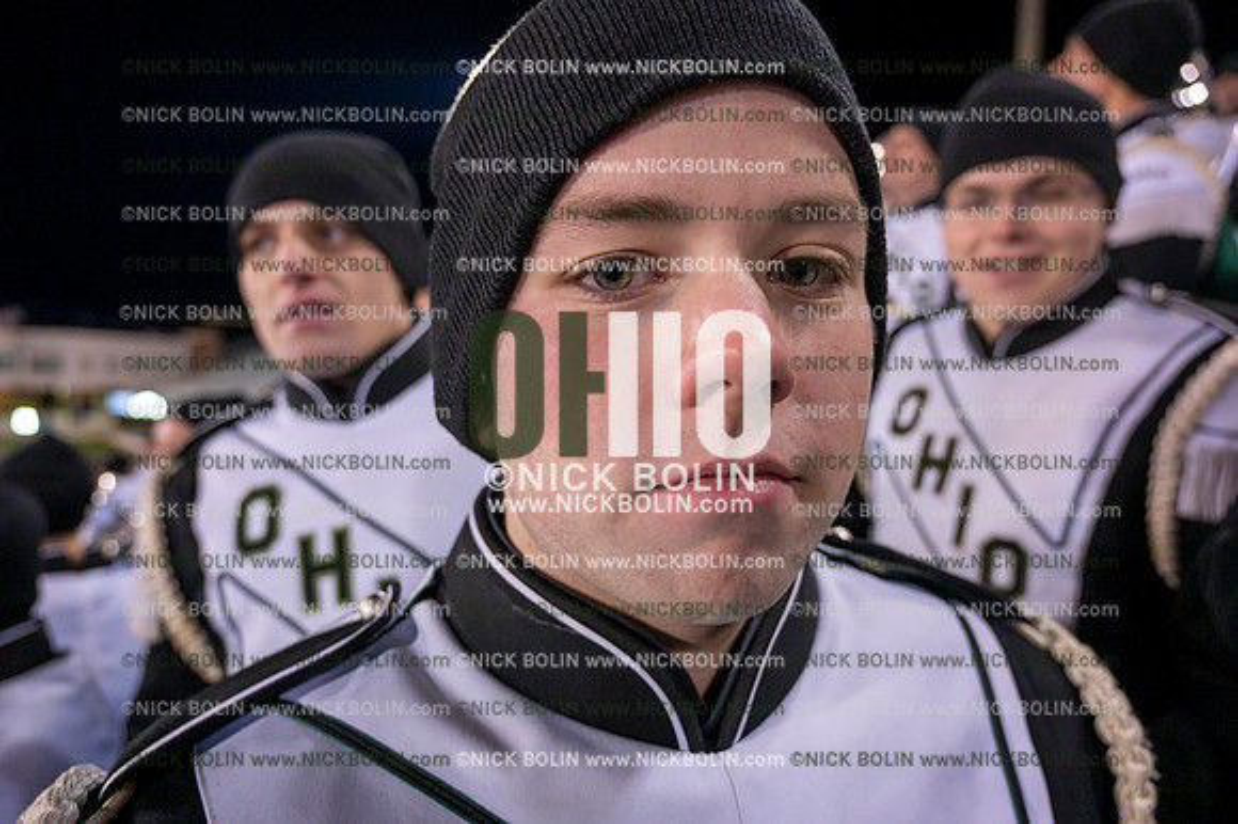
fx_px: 825
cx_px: 619
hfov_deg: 73.8
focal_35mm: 24
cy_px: 412
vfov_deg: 53.1
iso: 5000
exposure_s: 1/640
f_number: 4.5
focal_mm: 24
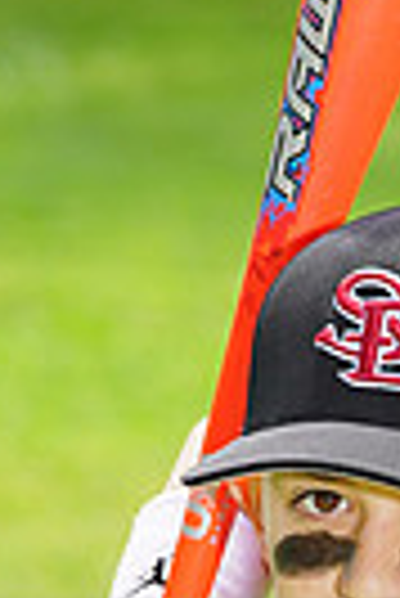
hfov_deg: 1.8
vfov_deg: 2.7
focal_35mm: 770
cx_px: 445
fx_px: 12799
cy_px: 661
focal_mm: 177
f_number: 8
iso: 200
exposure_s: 1/200
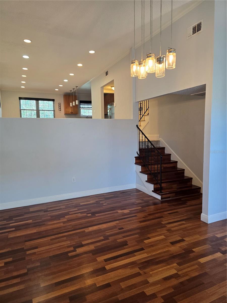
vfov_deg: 73.9
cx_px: 114
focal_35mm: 23
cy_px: 152
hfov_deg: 58.9
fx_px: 201
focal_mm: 6.3
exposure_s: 1/120
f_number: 1.7
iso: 160
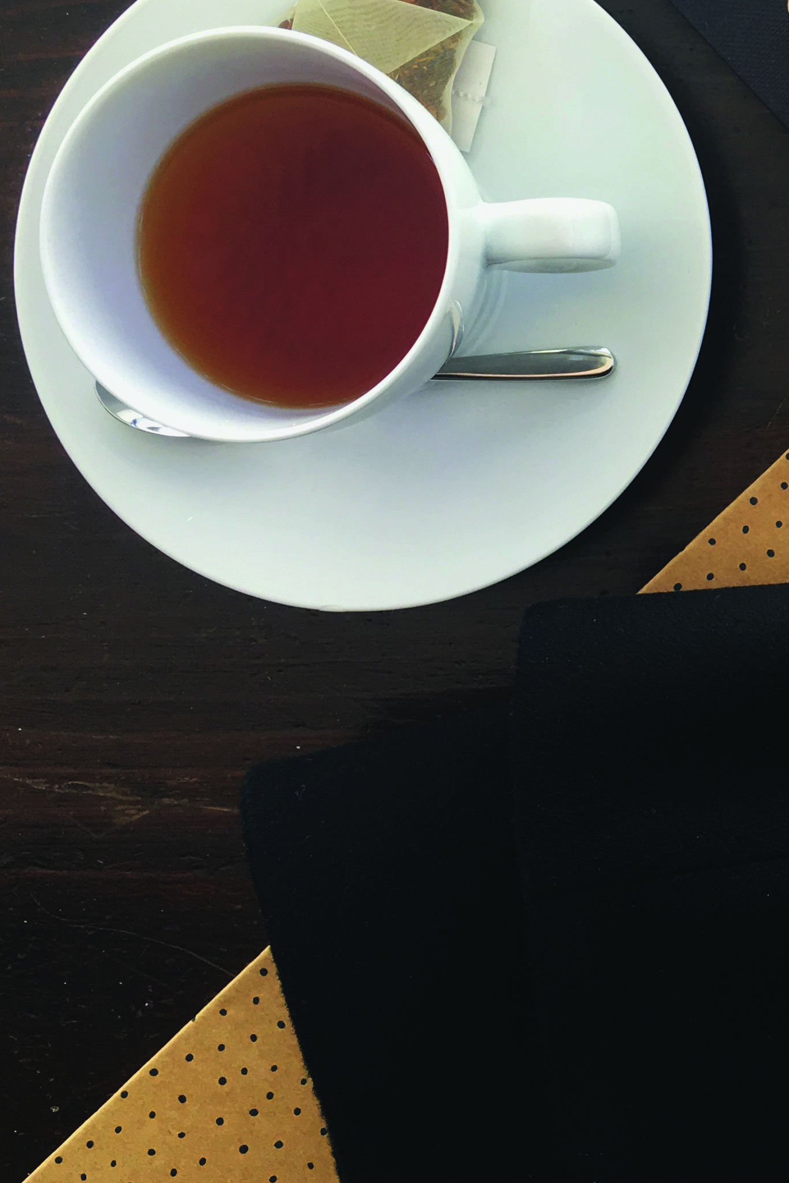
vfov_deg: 33.5
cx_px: 1045
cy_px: 347
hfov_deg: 20.8
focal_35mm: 59
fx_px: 1939
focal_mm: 4.15
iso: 25
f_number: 2.2
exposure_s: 1/100
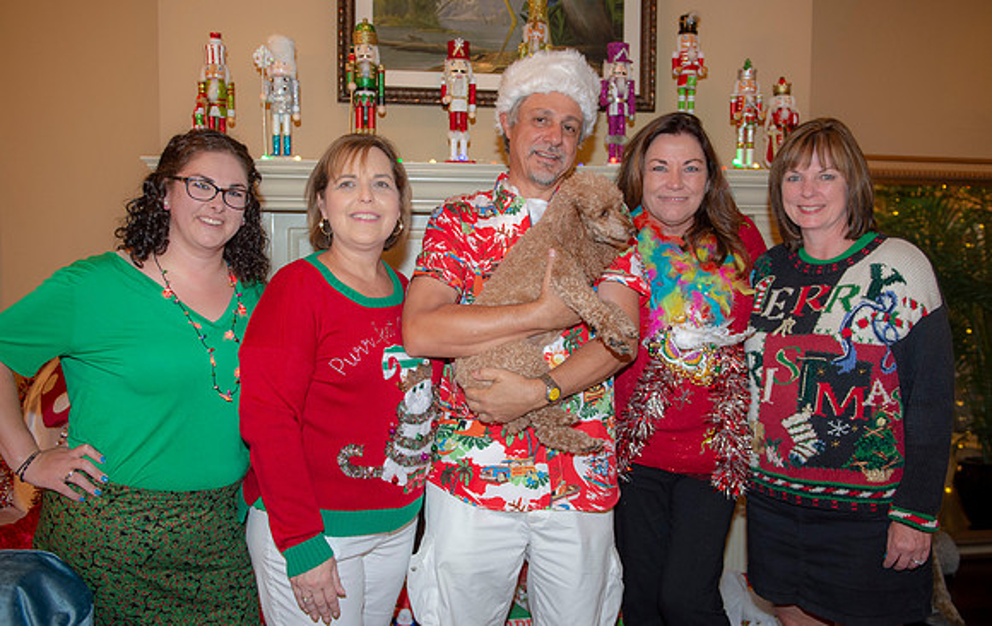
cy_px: 298
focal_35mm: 32
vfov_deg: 39.4
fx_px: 875
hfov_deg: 59.1
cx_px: 504
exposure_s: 1/60
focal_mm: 29
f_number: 3.5
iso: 800
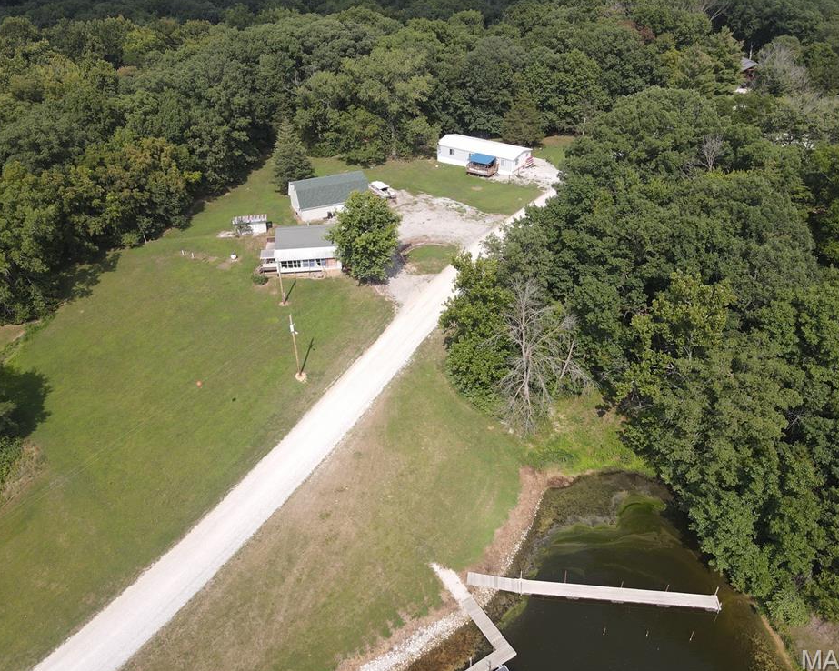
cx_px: 427
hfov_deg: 66.0
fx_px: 645
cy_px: 330
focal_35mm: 26
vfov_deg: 54.9
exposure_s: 1/640
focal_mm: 4.5
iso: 100
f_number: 2.8
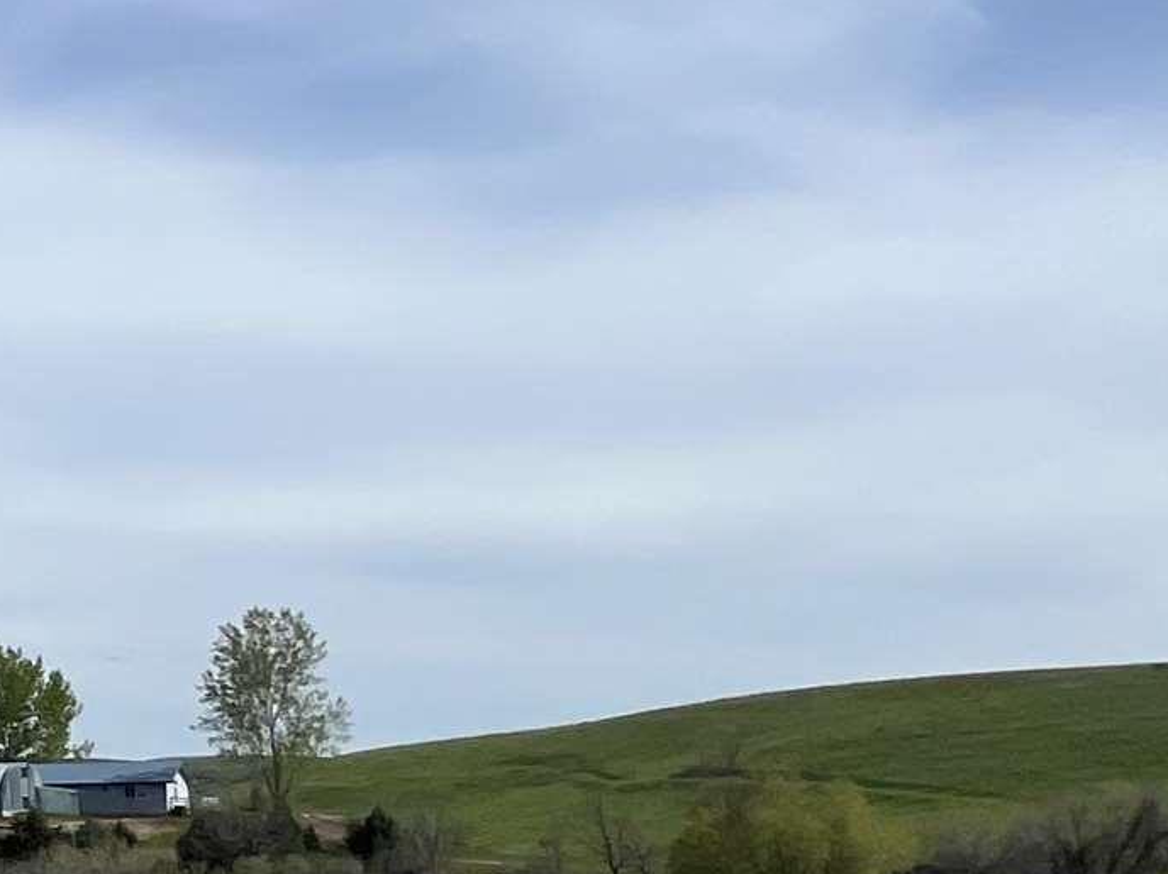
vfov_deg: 24.9
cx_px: -1285
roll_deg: +0.3
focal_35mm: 58
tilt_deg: +3.3
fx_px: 1956
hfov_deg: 18.1
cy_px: 671
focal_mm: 1.57
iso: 32
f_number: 1.8
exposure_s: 1/2950
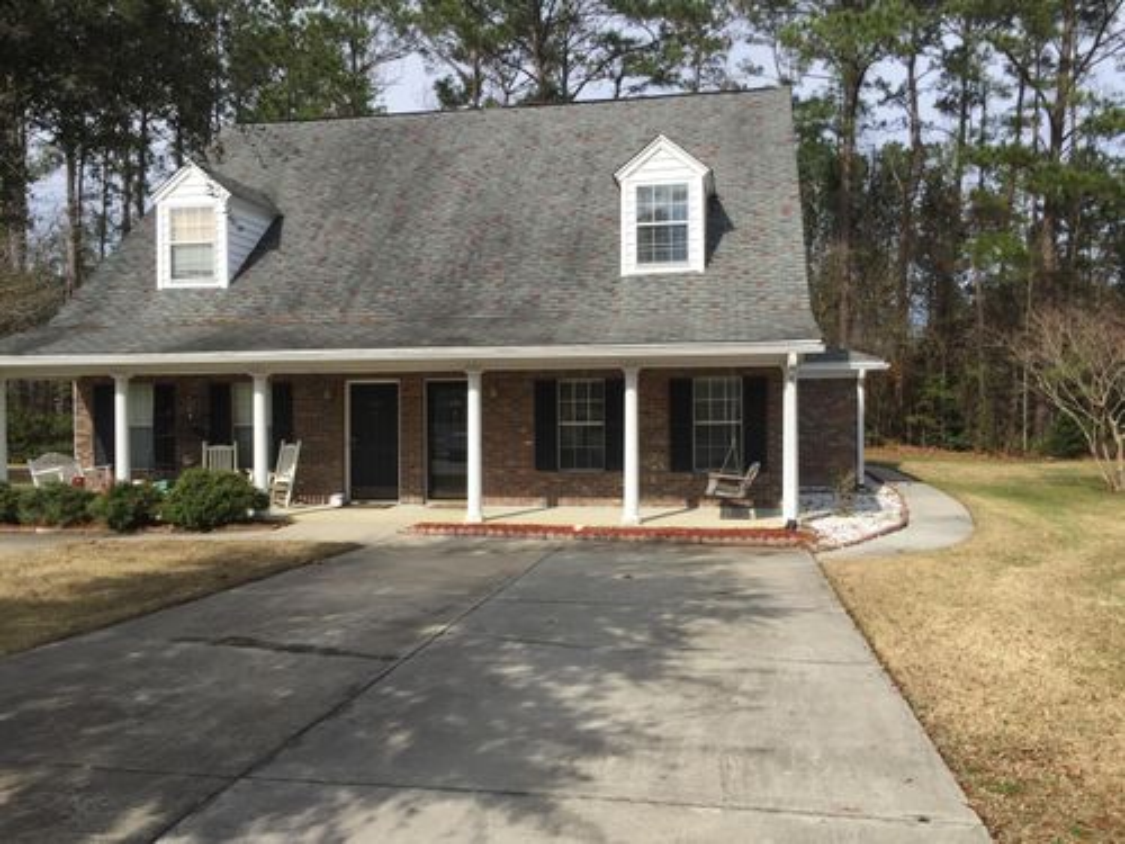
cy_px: 422
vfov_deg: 48.2
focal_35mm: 29
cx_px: 562
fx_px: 942
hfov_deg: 61.7
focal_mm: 4.15
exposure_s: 1/1980
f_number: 2.2
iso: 32
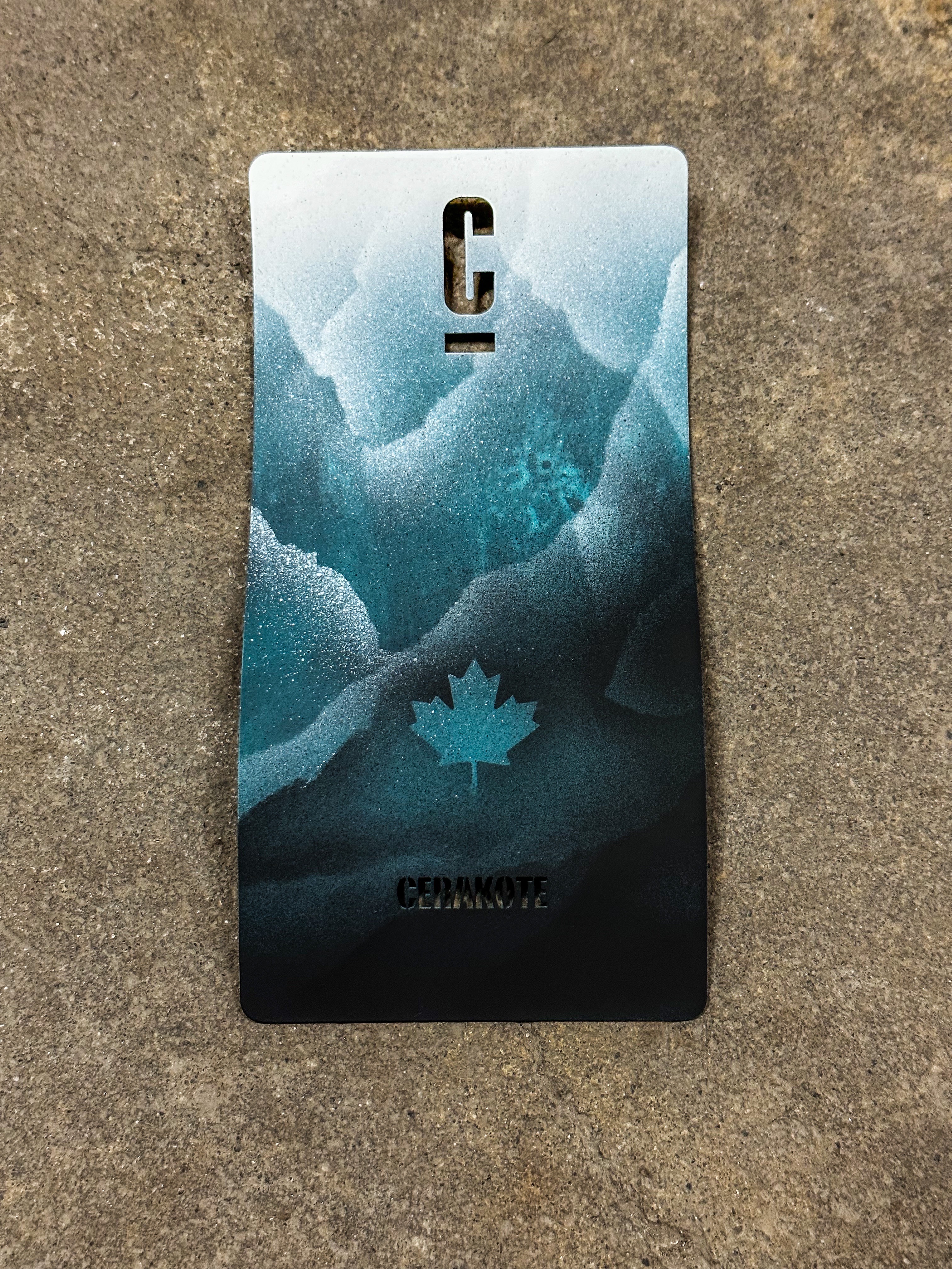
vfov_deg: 39.7
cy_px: 634
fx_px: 1760
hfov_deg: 30.3
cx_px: 476
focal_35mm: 48
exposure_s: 1/40
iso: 250
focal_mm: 6.86
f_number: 1.8
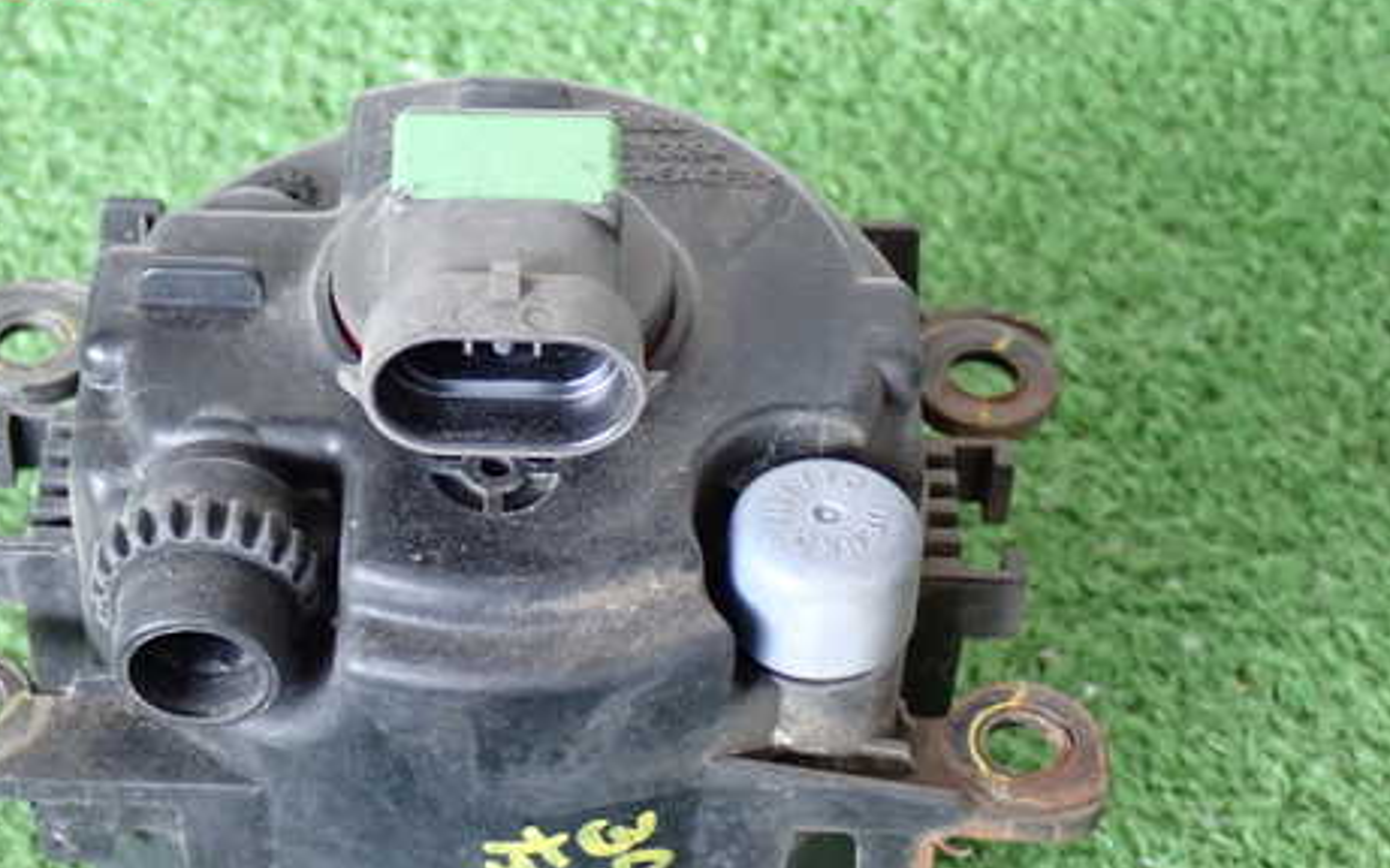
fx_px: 3030
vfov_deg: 16.3
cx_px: 498
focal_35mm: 80
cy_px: 612
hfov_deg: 25.7
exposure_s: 1/50
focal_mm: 10.35
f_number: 3.5
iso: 800
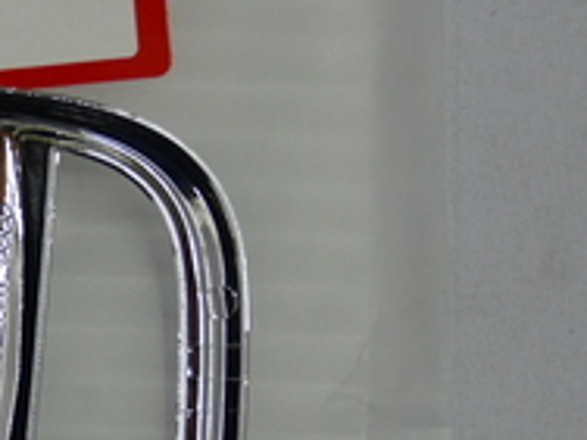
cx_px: -306
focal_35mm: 309
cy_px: 190
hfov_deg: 6.3
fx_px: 5240
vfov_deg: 4.8
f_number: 3.4
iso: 125
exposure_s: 1/40
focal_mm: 16.1
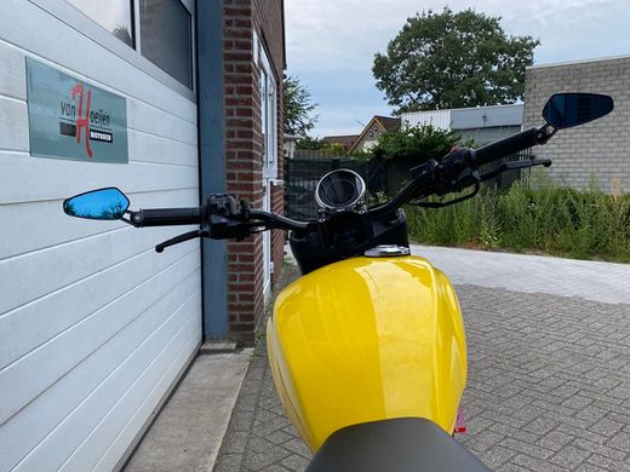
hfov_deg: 56.8
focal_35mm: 32
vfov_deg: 44.1
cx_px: 328
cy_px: 253
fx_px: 582
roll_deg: -0.9
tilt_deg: -7.9
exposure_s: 1/1258
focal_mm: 4.25
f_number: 1.8
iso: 32
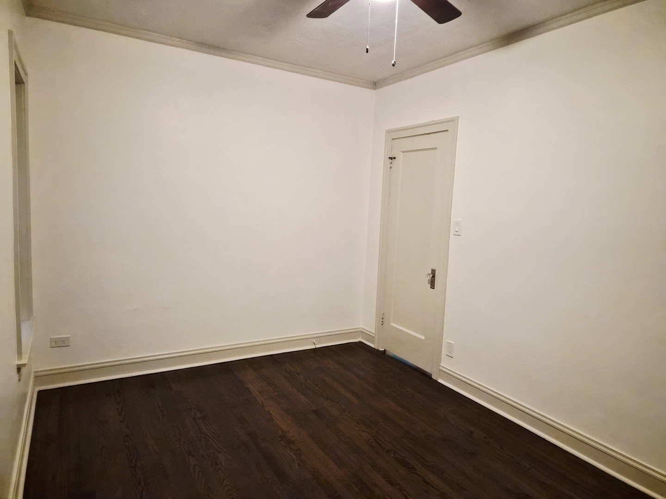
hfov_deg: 73.9
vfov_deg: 58.9
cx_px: 333
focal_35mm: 23
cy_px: 250
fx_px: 443
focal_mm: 5.4
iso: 2000
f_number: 1.8
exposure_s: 1/120
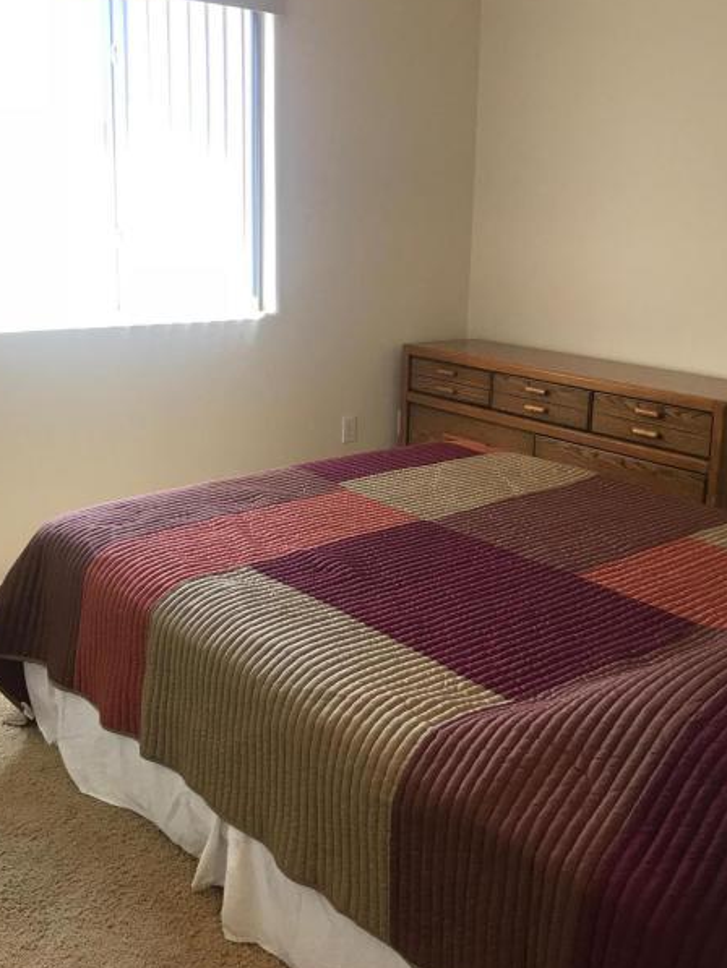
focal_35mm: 36
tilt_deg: -10.7
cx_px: 393
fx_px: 1008
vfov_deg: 51.2
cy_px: 417
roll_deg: -1.3
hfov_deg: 39.6
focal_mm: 3.99
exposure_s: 1/30
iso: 25
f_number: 1.8
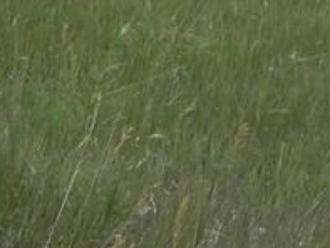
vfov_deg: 10.0
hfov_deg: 13.3
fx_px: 1288
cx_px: 570
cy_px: -296
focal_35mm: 135
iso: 160
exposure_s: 1/330
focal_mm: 4.6
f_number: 7.1
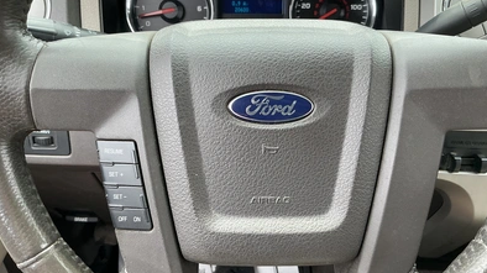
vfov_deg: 37.7
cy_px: 135
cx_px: 245
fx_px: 400
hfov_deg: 62.7
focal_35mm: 31
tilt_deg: -33.2
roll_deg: +2.0
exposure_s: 1/122
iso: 25
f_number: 1.8
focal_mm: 3
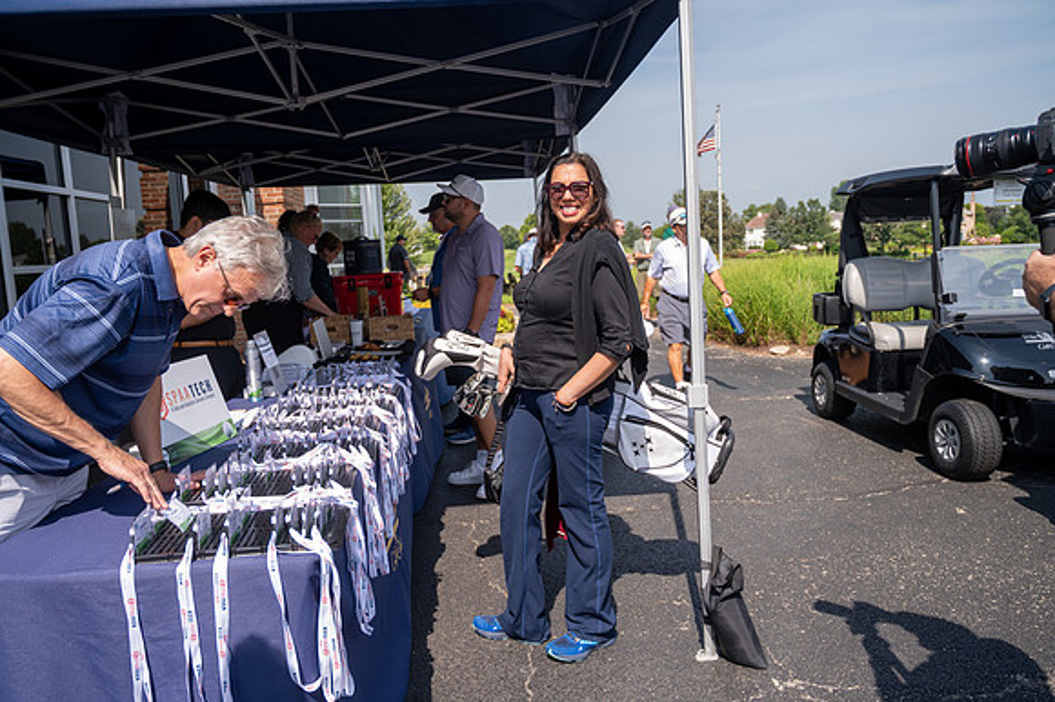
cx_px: 528
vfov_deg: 45.6
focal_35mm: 28
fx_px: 835
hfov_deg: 64.6
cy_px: 351
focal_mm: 28.5
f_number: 4
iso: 250
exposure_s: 1/1600
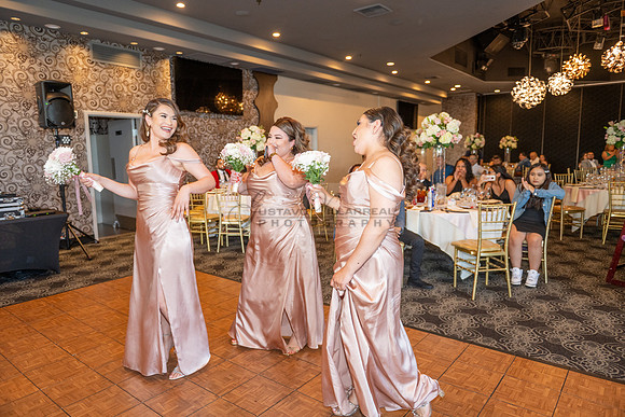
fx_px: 417
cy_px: 208
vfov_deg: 53.2
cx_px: 312
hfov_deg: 73.7
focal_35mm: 24
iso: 1000
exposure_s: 1/200
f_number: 2.8
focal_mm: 24
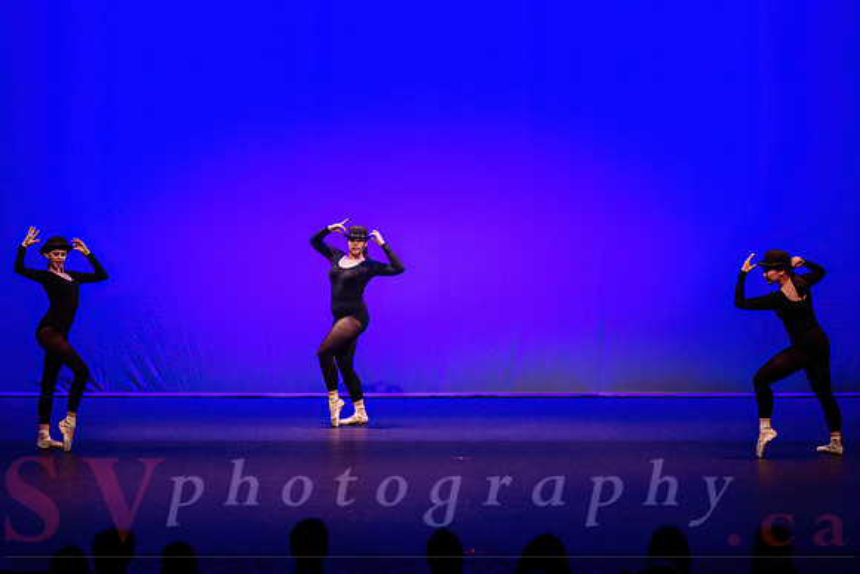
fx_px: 2528
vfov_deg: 12.9
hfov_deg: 19.3
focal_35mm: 106
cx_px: 440
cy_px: 244
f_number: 2.8
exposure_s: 1/320
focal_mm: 90
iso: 1250
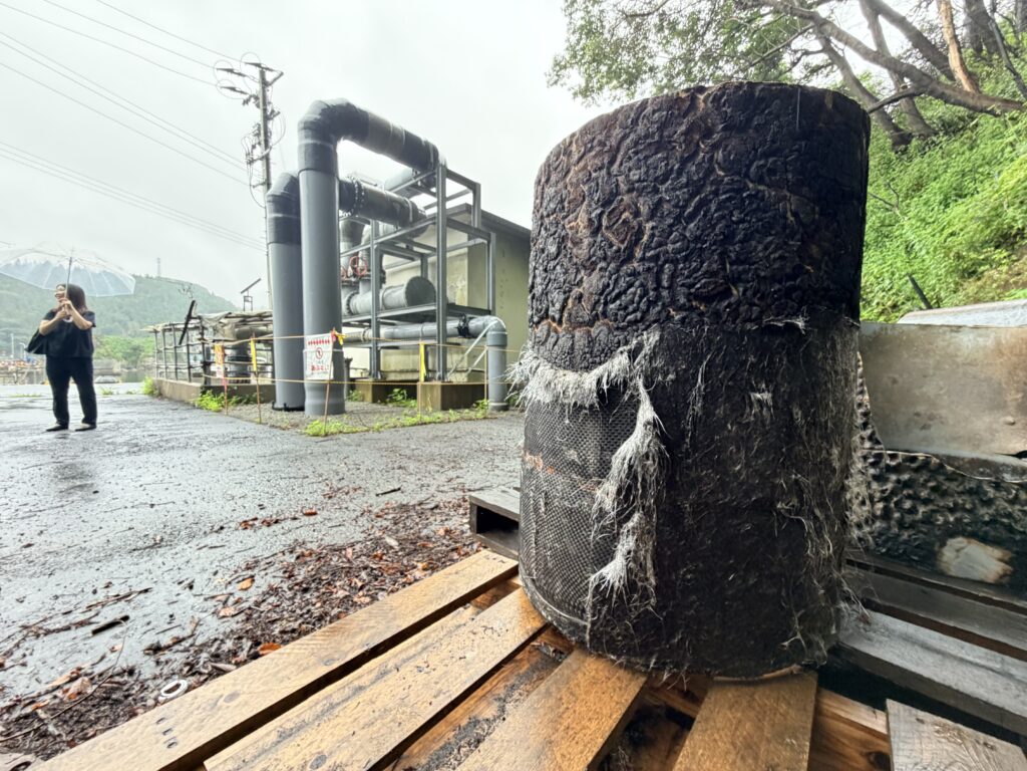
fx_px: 415
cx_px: 514
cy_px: 386
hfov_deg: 102.1
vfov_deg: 85.7
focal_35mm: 14
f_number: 2.2
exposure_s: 1/118
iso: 320
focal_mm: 2.22
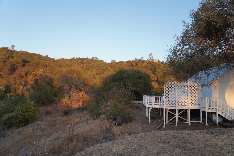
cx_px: 117
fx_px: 156
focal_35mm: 24
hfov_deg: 73.7
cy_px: 78
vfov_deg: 53.1
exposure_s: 1/80
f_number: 4.5
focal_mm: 16
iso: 100
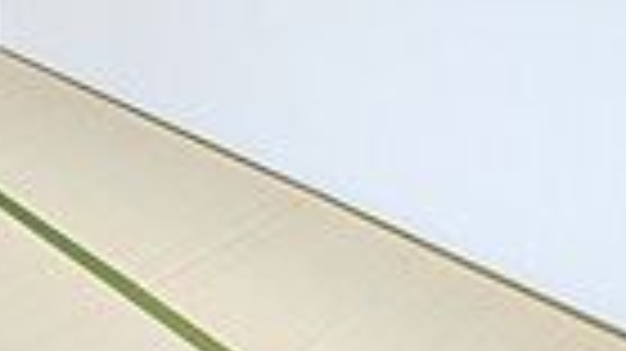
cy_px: -81
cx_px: 0
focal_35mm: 49
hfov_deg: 37.6
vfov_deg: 22.3
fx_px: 813
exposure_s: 1/120
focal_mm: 1.83
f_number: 2.2
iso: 99
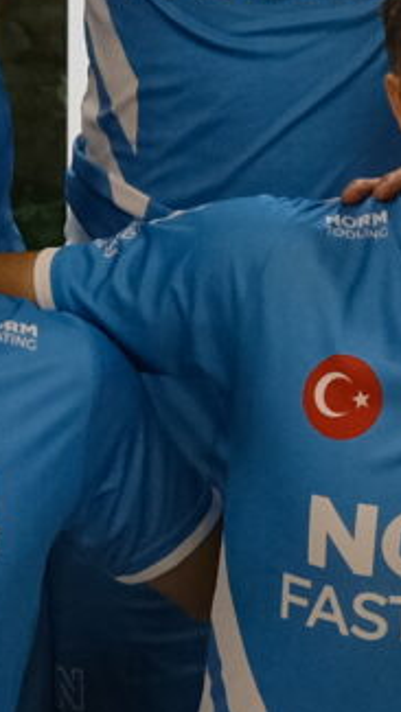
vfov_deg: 7.9
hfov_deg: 4.4
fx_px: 5138
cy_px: 139
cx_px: 826
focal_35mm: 272
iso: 2000
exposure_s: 1/160
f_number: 4
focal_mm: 22
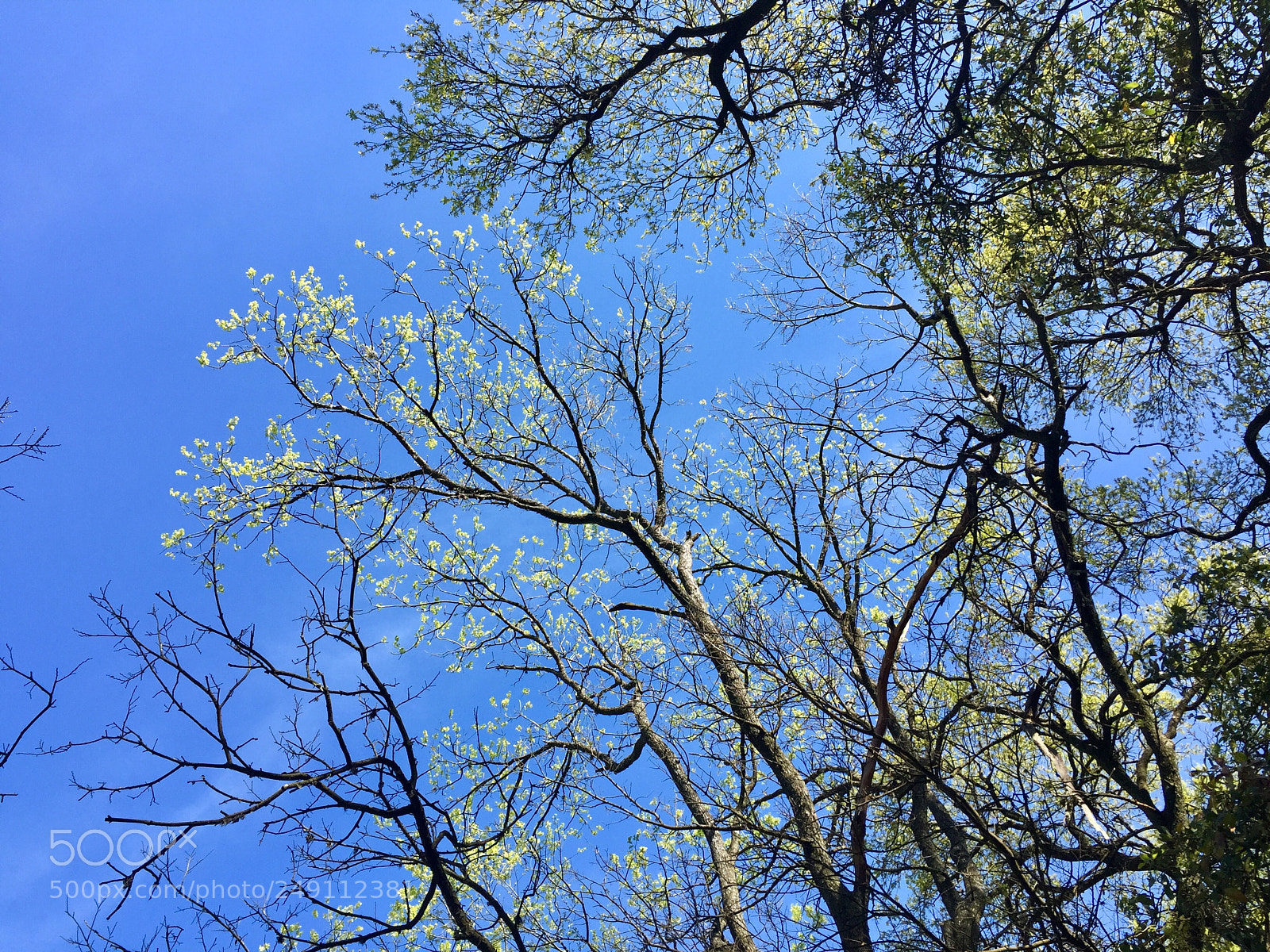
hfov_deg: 61.7
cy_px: 476
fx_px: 1064
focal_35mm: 29
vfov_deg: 48.2
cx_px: 635
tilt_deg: +66.0
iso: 32
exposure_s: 1/879
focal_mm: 4.15
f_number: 2.2
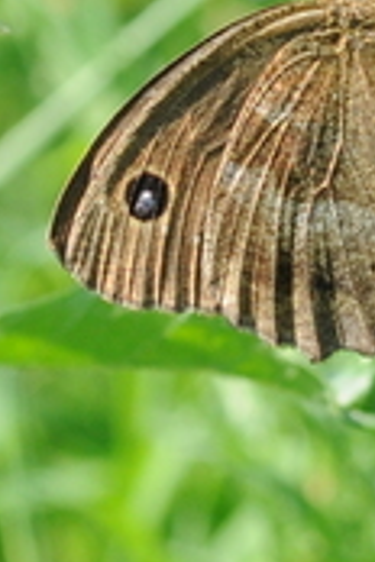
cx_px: 453
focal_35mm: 578
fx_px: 9028
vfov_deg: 3.6
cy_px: 223
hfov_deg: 2.4
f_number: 9
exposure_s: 1/320
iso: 320
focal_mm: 105
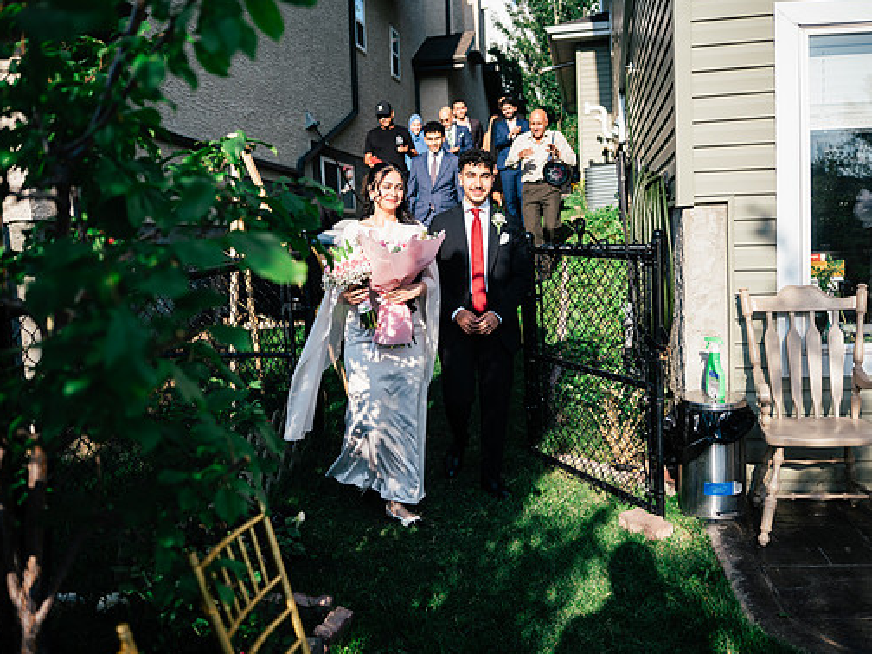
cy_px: 330
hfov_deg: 58.4
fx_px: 781
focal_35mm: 31
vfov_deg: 45.4
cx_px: 436
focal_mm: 28
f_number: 2
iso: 100
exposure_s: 1/1250
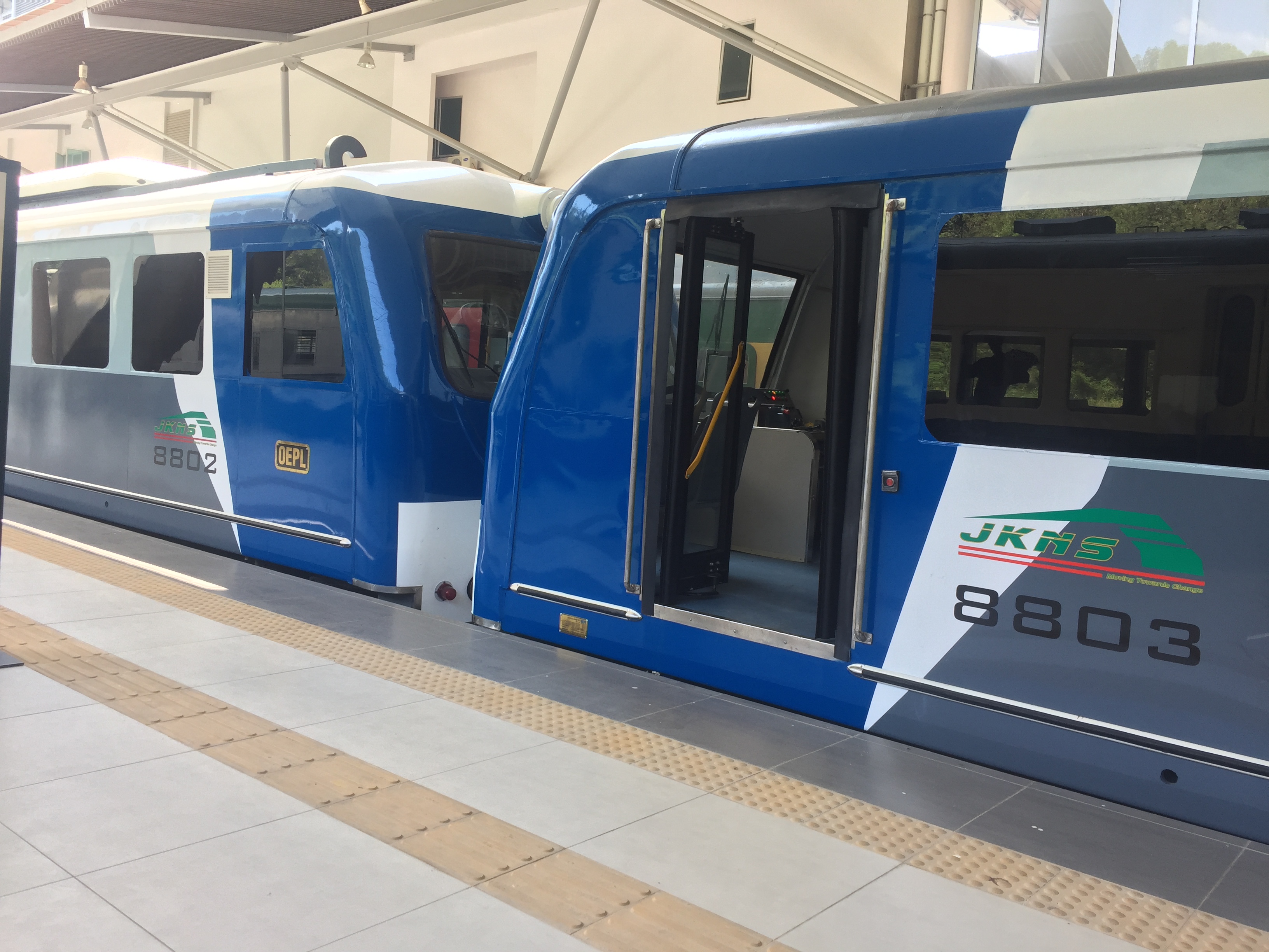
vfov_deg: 48.2
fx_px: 1063
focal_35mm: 29
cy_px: 476
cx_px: 634
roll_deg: -5.5
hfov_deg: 61.7
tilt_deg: -3.4
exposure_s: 1/100
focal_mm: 4.15
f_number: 2.2
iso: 32
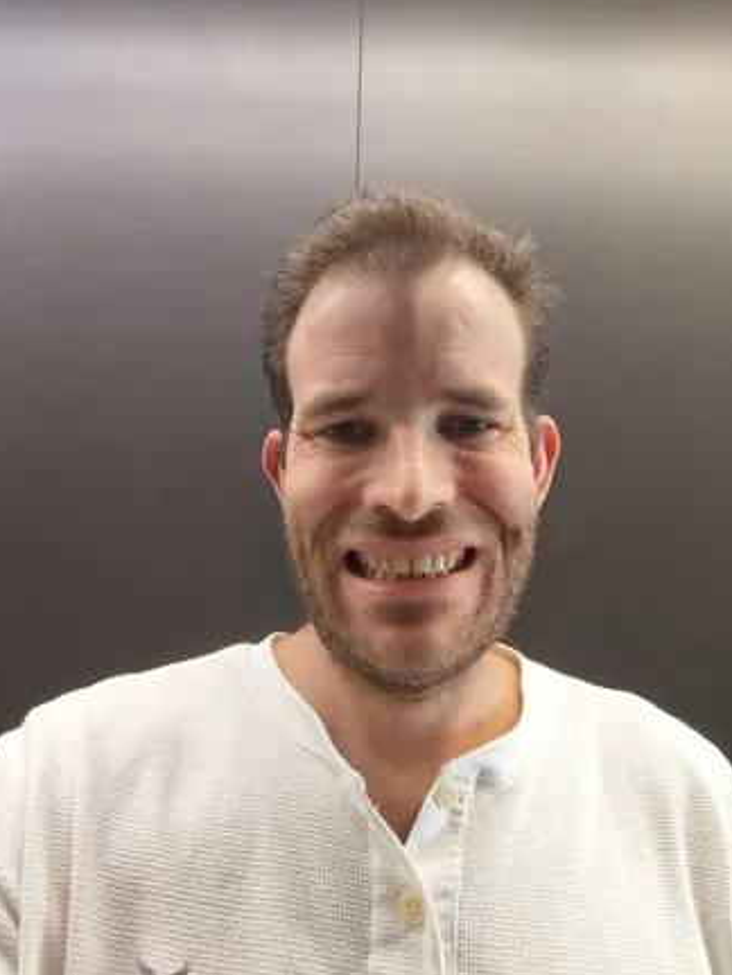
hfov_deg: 54.9
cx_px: 371
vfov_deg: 69.4
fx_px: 705
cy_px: 472
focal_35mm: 25
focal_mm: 3.26
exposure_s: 1/25
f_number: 2.45
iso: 125
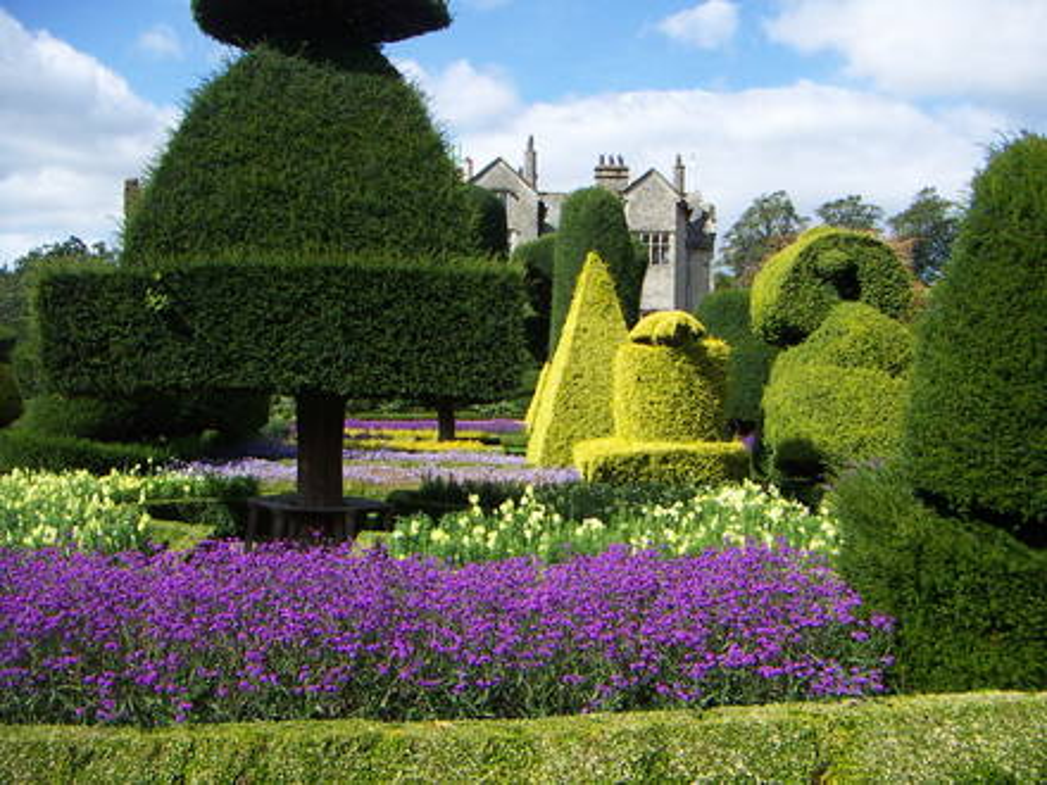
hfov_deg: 51.4
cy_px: 392
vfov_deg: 39.7
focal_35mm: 36
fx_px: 1089
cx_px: 524
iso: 50
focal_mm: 4.7
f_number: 6.7
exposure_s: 1/160
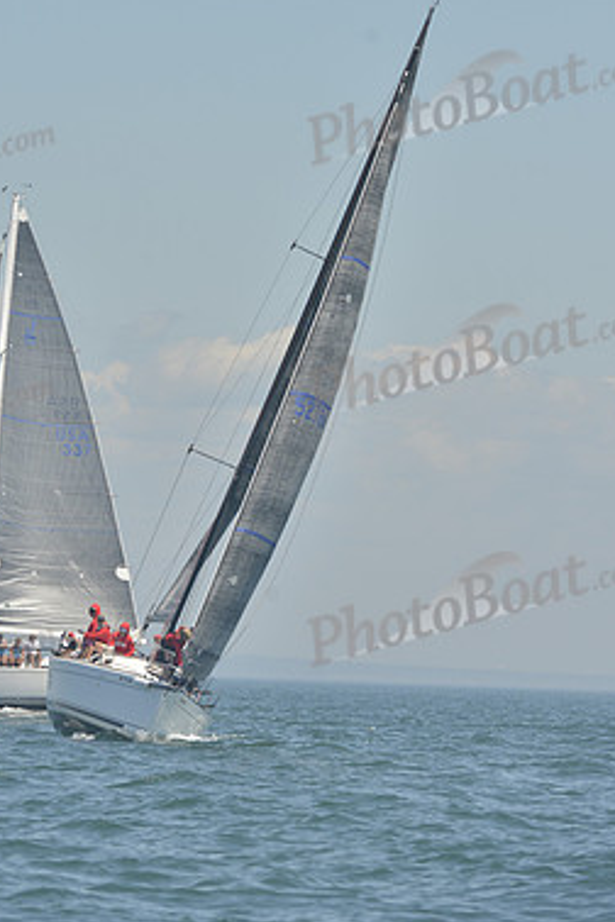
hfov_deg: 4.3
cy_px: 263
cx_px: 182
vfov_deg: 6.4
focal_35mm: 322
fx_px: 8251
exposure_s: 1/1000
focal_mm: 210
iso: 280
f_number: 7.1
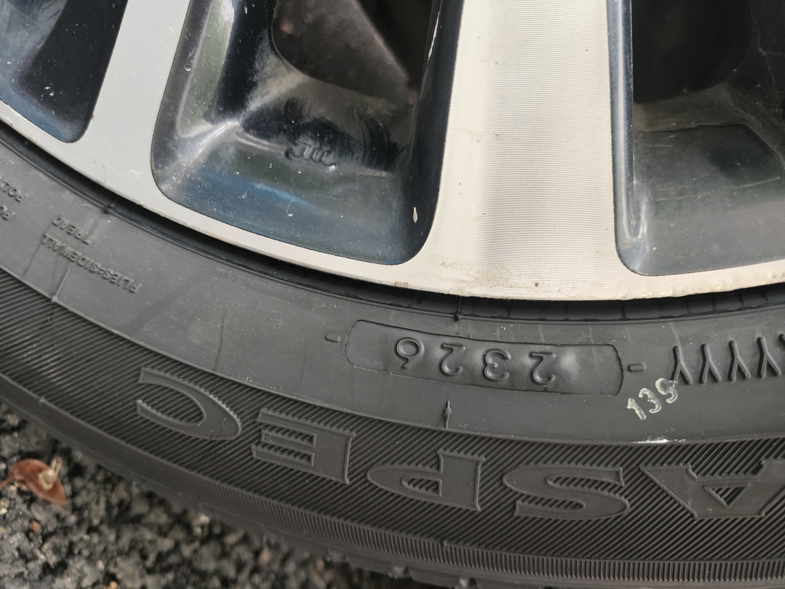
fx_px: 567
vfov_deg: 54.9
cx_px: 392
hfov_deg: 69.4
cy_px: 294
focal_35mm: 25
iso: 461
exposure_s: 1/200
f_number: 1.79
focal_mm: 4.71
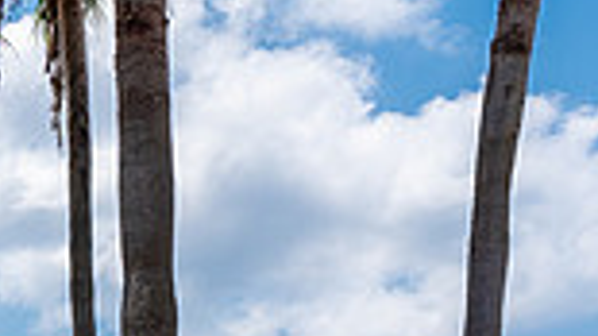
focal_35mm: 81
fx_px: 1284
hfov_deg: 21.6
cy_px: 766
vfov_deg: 12.3
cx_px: -319
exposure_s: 1/200
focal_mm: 14
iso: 100
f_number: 10
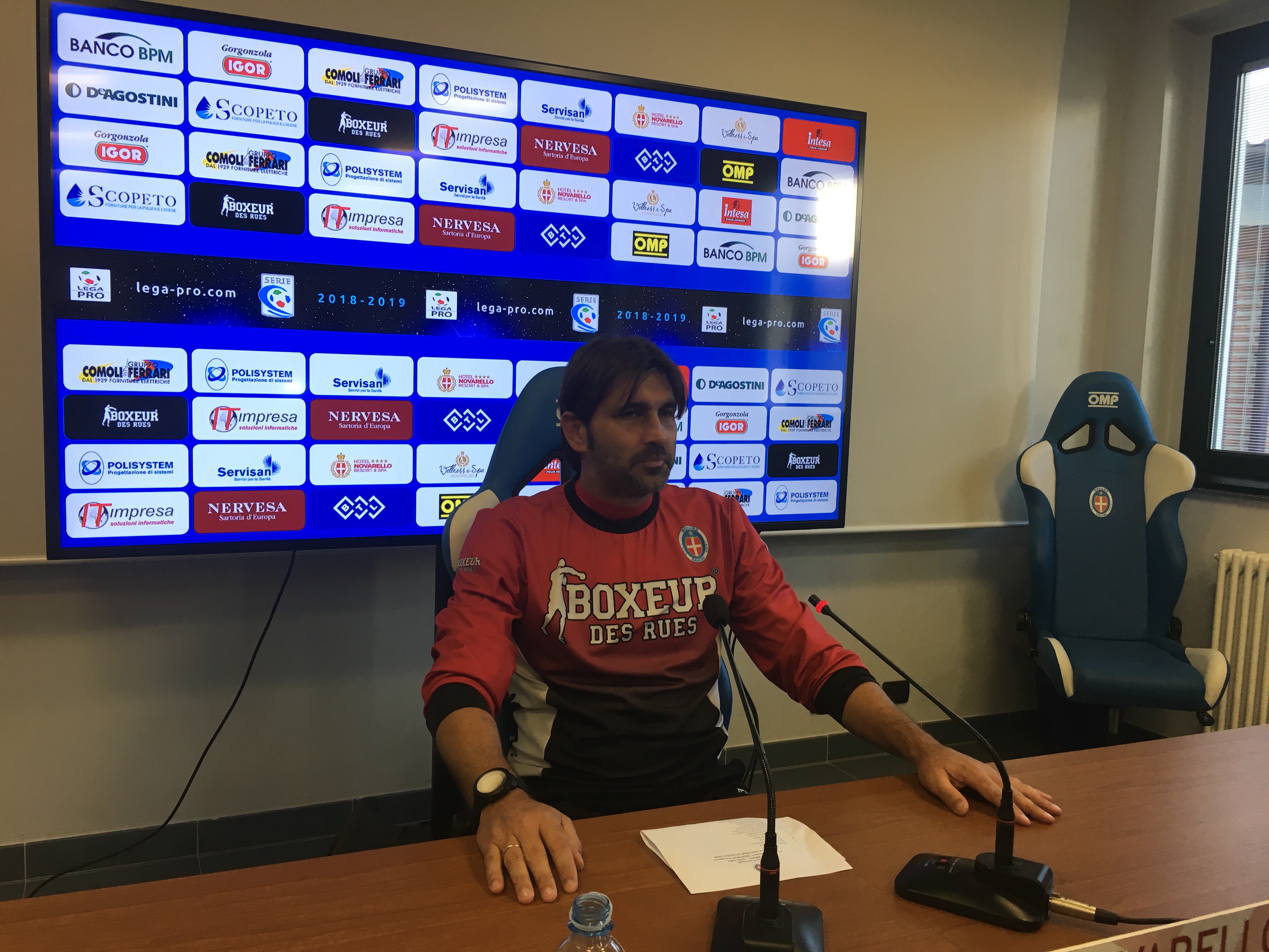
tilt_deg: -5.2
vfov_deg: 48.2
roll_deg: -1.2
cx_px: 634
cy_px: 476
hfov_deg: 61.7
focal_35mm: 29
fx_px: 1063
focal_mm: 4.15
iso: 25
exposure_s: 1/33
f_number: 2.2
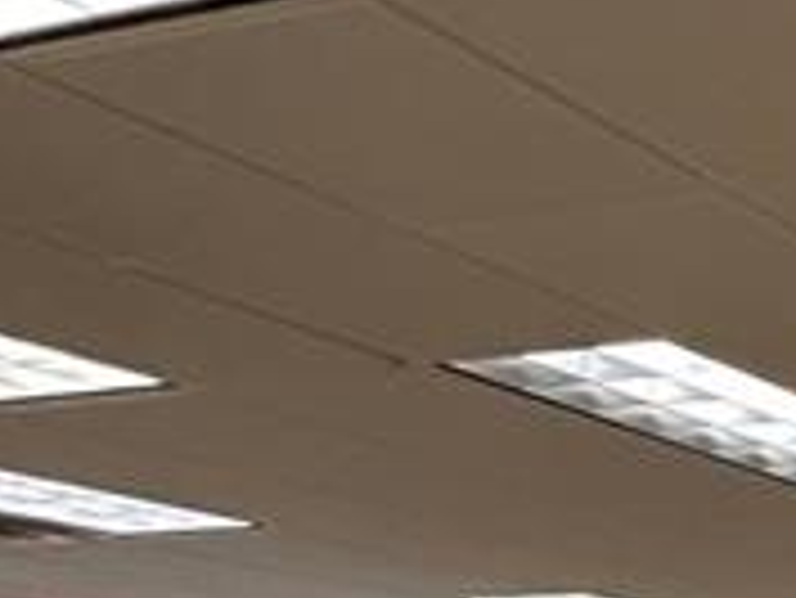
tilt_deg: -11.5
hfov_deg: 18.7
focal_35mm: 81
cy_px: 1259
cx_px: 1430
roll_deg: -1.7
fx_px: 1864
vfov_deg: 14.5
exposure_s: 1/60
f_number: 2.2
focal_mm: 2.22
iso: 200
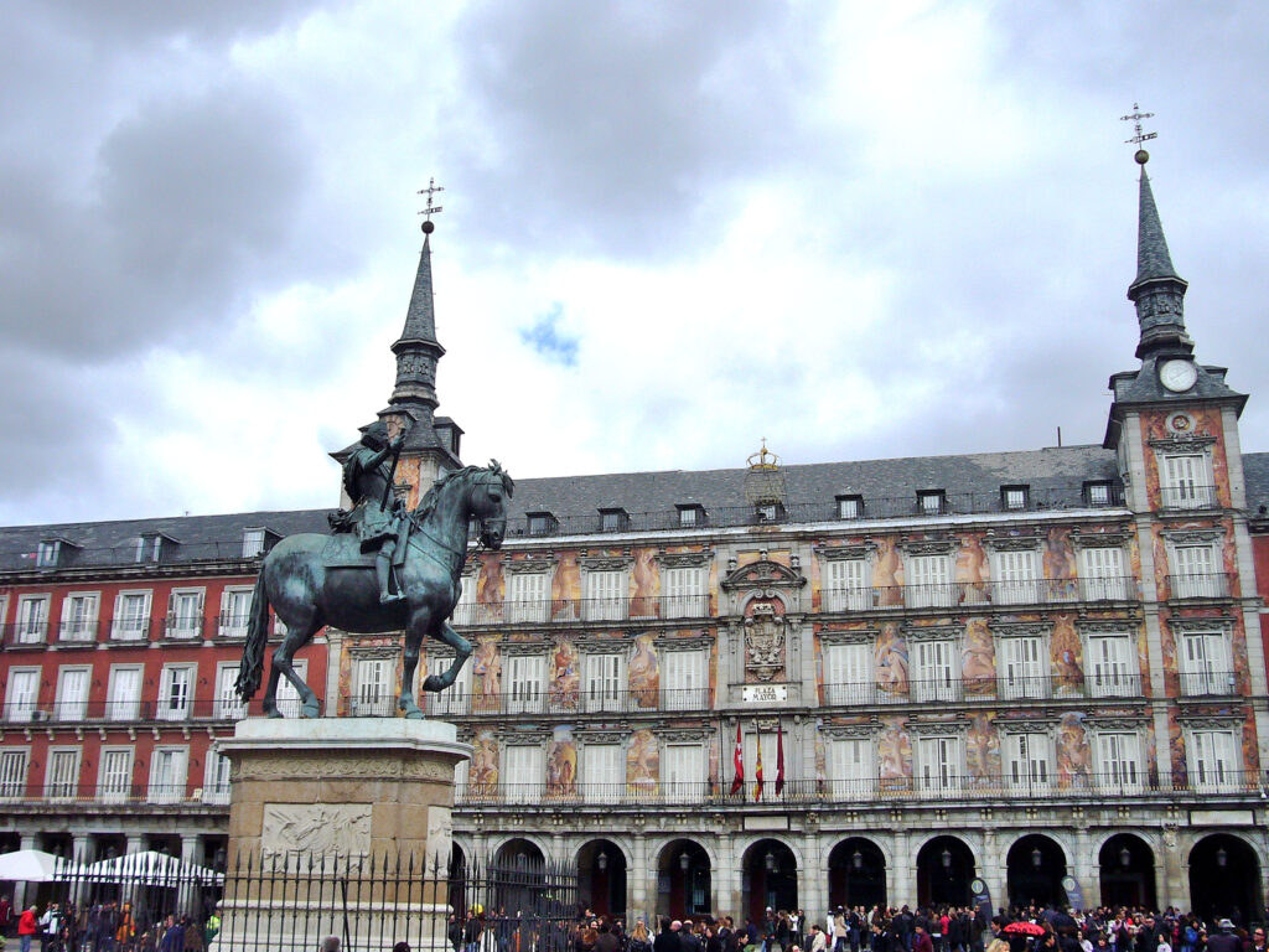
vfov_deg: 38.7
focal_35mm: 37
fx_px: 1356
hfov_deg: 50.1
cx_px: 634
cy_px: 476
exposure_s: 1/400
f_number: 6.3
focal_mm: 6.1
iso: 80
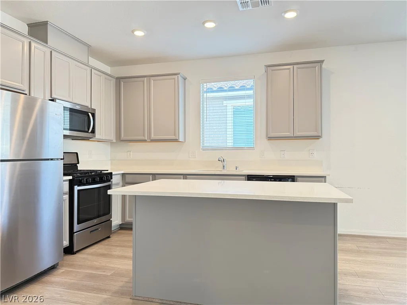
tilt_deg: +0.9
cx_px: 204
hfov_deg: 71.6
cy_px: 152
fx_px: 282
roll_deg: -0.2
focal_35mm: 24
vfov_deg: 56.8
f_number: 1.78
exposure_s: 1/120
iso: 400
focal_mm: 6.76
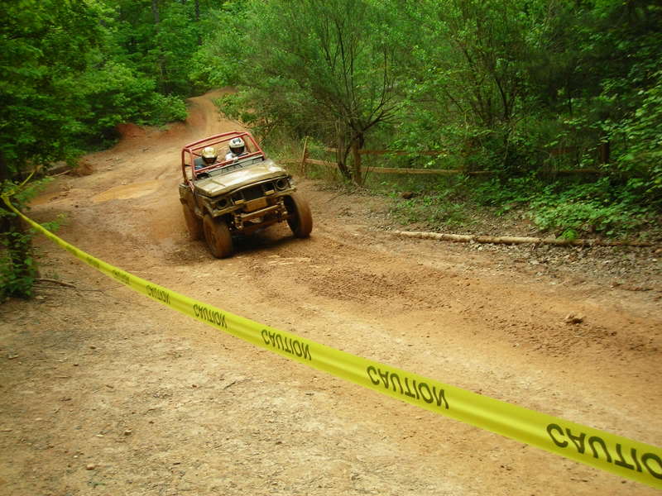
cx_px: 331
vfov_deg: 35.1
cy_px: 248
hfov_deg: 45.8
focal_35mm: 41
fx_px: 784
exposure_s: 1/207
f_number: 3.3
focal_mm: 6.8
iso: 100
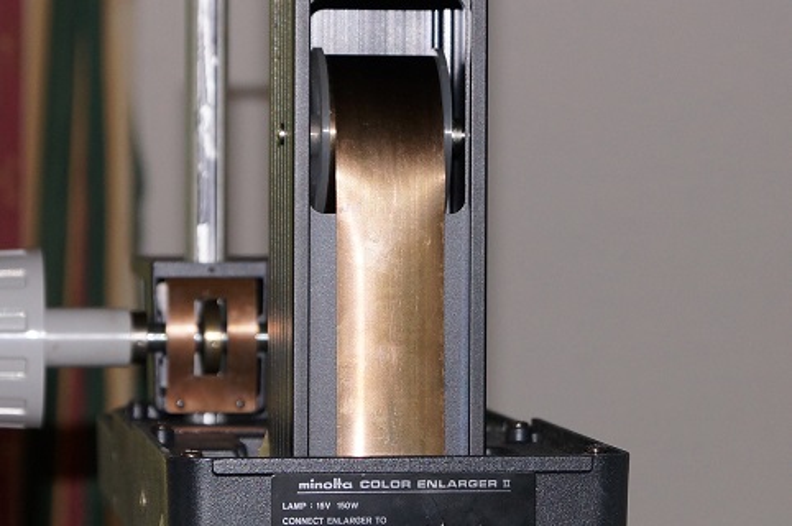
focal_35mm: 165
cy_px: 263
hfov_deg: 12.5
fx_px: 3625
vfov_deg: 8.3
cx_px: 396
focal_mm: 55
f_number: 5.6
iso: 400
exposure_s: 1/60
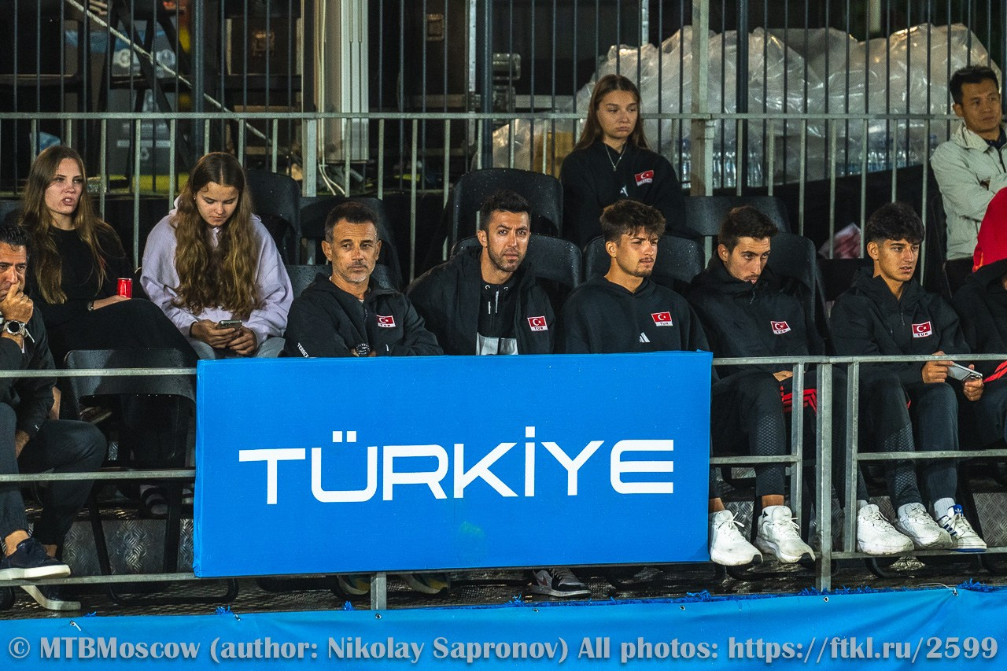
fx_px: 8390
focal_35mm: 300
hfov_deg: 6.9
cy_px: 336
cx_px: 504
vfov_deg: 4.6
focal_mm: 200
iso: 2000
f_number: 3.5
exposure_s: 1/320
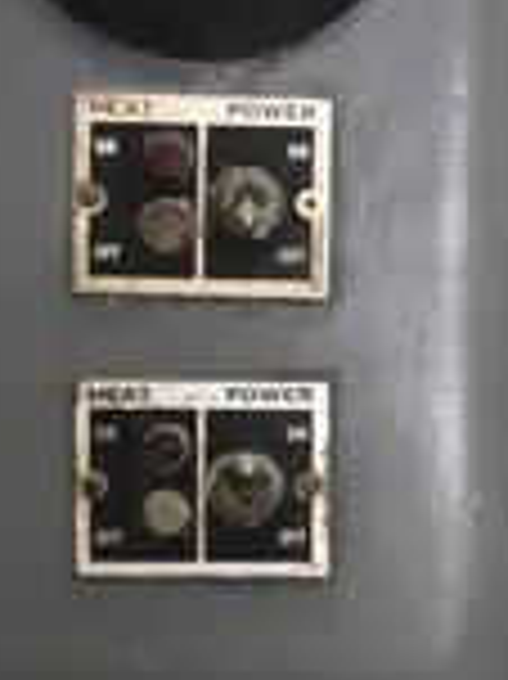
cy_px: 383
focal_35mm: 138
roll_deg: -1.2
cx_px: 423
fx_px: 2704
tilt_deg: -13.7
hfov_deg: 10.7
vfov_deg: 14.3
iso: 100
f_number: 2.4
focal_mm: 6
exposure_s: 1/30
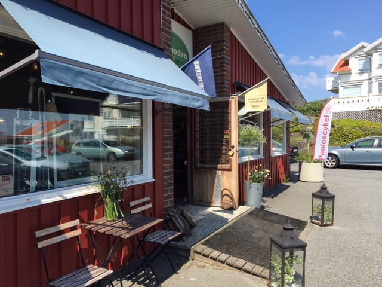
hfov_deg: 61.7
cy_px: 144
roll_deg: +1.1
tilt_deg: +0.2
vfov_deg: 48.2
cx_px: 191
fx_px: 320
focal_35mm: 29
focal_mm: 4.15
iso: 25
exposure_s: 1/1012
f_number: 2.2
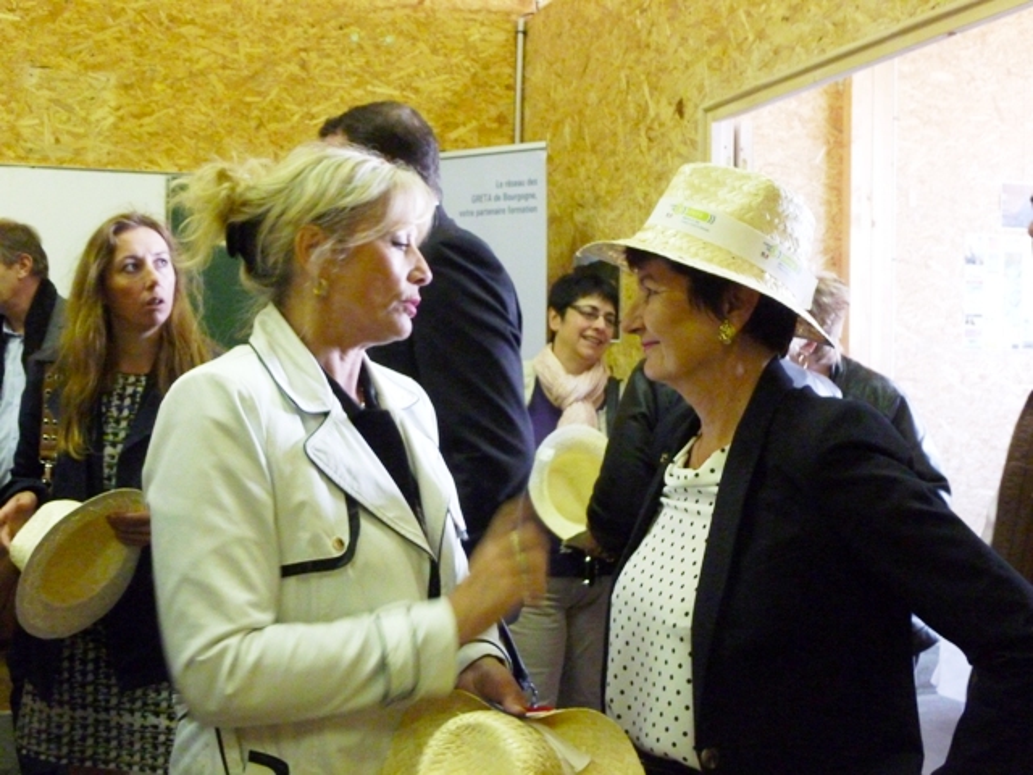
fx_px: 1224
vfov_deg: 35.1
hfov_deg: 45.8
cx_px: 516
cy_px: 388
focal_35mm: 41
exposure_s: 1/20
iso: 800
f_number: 3.8
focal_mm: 7.4
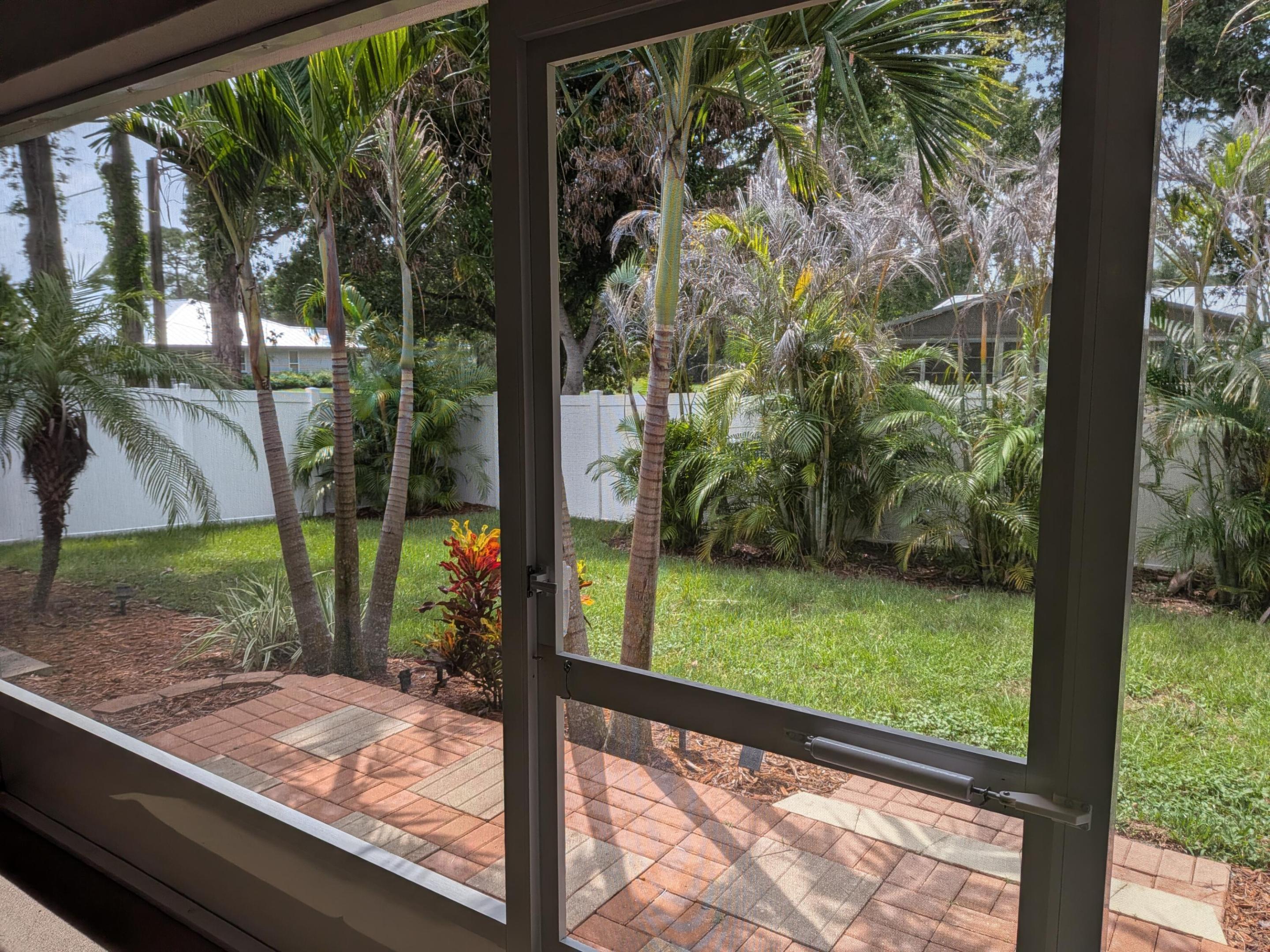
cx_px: 635
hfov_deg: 71.6
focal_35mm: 24
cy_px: 476
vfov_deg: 56.8
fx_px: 881
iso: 24
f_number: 1.7
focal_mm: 4.53
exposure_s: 1/695
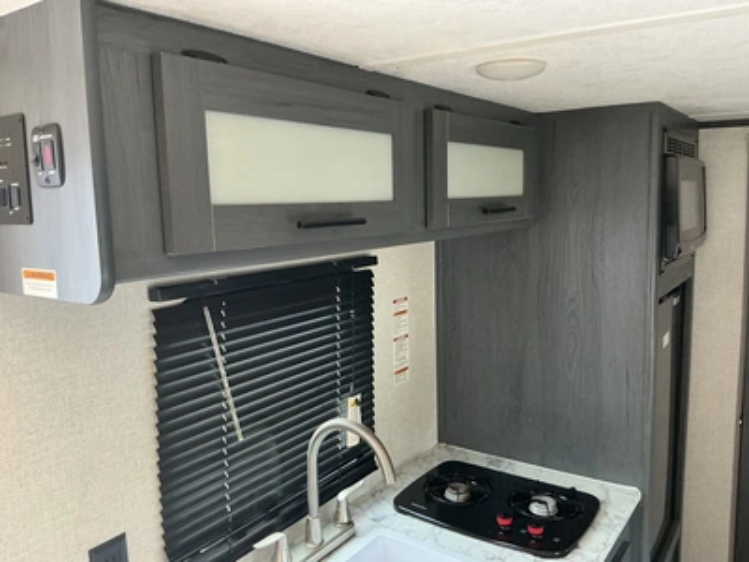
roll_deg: -1.2
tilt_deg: -5.7
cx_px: 374
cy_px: 281
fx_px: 606
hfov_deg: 63.4
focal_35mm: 28
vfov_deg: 49.7
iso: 160
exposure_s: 1/60
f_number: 1.8
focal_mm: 3
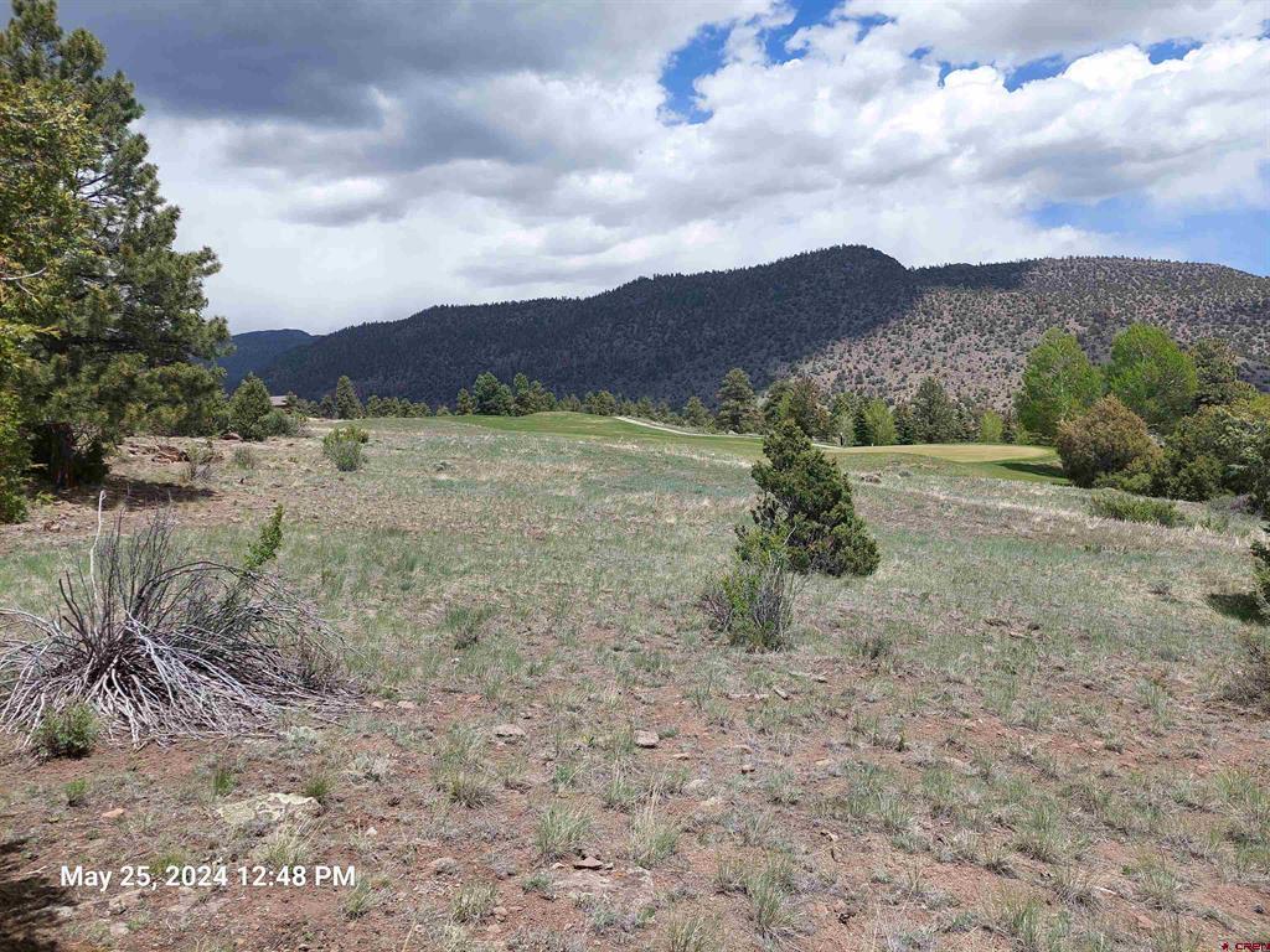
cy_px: 476
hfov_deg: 71.6
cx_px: 635
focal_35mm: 24
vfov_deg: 56.8
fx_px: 881
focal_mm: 5.23
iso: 40
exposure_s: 1/1992
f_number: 1.8
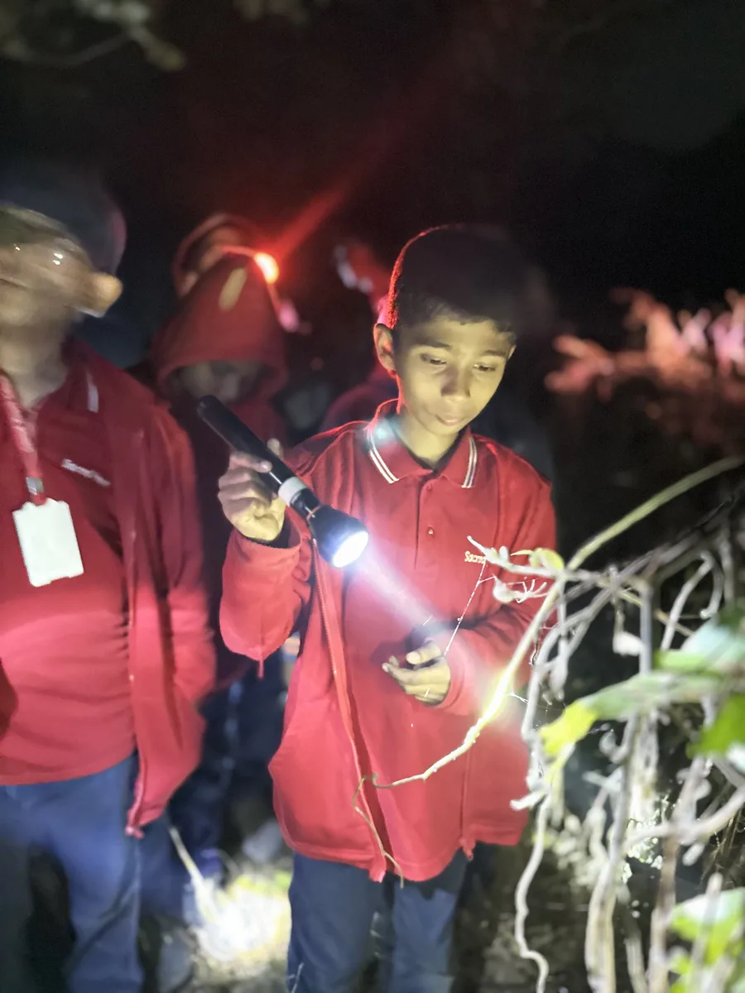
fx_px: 689
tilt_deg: -14.5
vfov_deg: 71.6
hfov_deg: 56.8
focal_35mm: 24
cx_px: 372
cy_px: 496
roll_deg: -0.8
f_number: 1.78
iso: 2000
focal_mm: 6.86
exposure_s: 1/15
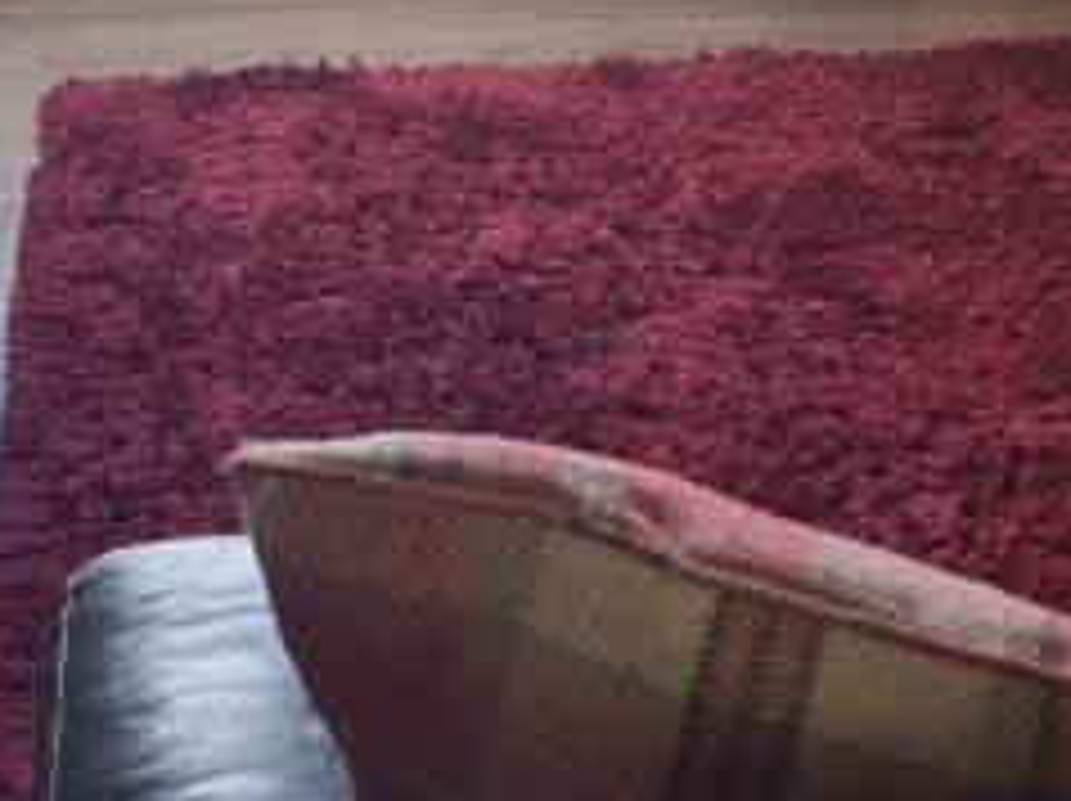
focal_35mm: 112
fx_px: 3462
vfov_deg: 12.7
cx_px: 536
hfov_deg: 17.6
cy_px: -310
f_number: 1.8
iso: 250
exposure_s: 1/100
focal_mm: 5.4
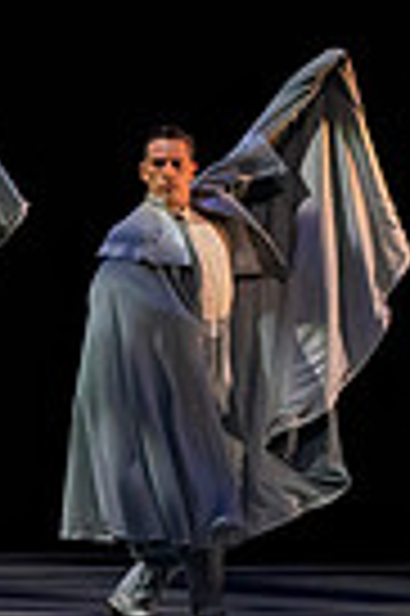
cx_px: -955
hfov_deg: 2.1
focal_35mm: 654
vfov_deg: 3.2
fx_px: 11200
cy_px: 117
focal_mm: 143
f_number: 7.1
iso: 10000
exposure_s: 1/400
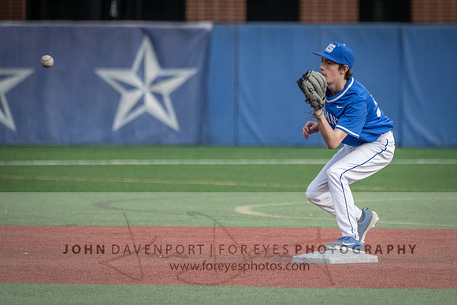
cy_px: 146
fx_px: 6837
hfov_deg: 3.8
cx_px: 323
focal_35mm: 538
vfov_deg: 2.6
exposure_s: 1/2000
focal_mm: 360
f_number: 5.6
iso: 1800
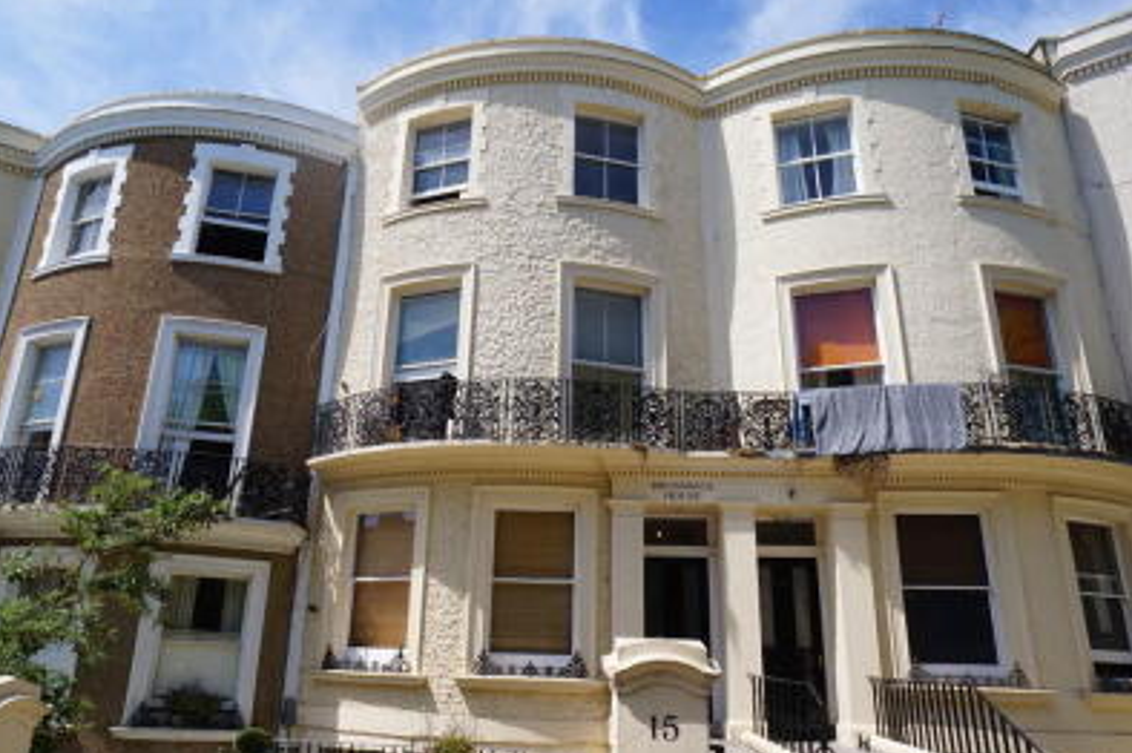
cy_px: 444
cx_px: 534
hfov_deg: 63.7
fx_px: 911
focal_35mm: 29
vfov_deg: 44.7
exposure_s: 1/80
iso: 100
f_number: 11
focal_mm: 16
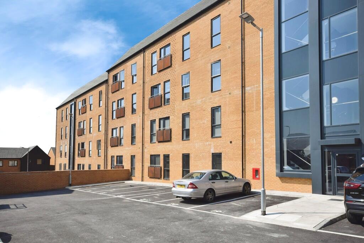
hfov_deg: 73.7
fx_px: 243
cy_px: 122
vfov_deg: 53.2
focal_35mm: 24
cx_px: 182
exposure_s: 1/320
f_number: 10
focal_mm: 16
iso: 200
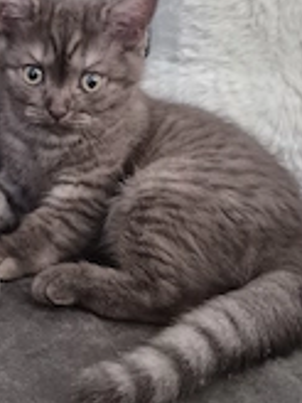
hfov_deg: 25.6
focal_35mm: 56
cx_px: 56
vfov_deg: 34.3
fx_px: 651
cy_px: 209
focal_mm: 5.4
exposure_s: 1/20
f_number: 1.8
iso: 1600
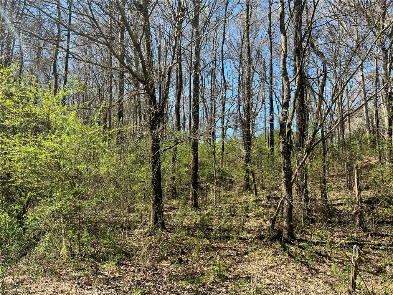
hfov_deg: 67.3
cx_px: 196
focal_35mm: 26
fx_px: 295
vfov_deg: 53.1
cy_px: 148
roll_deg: -1.5
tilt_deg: +7.0
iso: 50
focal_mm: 5.7
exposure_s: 1/1058
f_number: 1.5
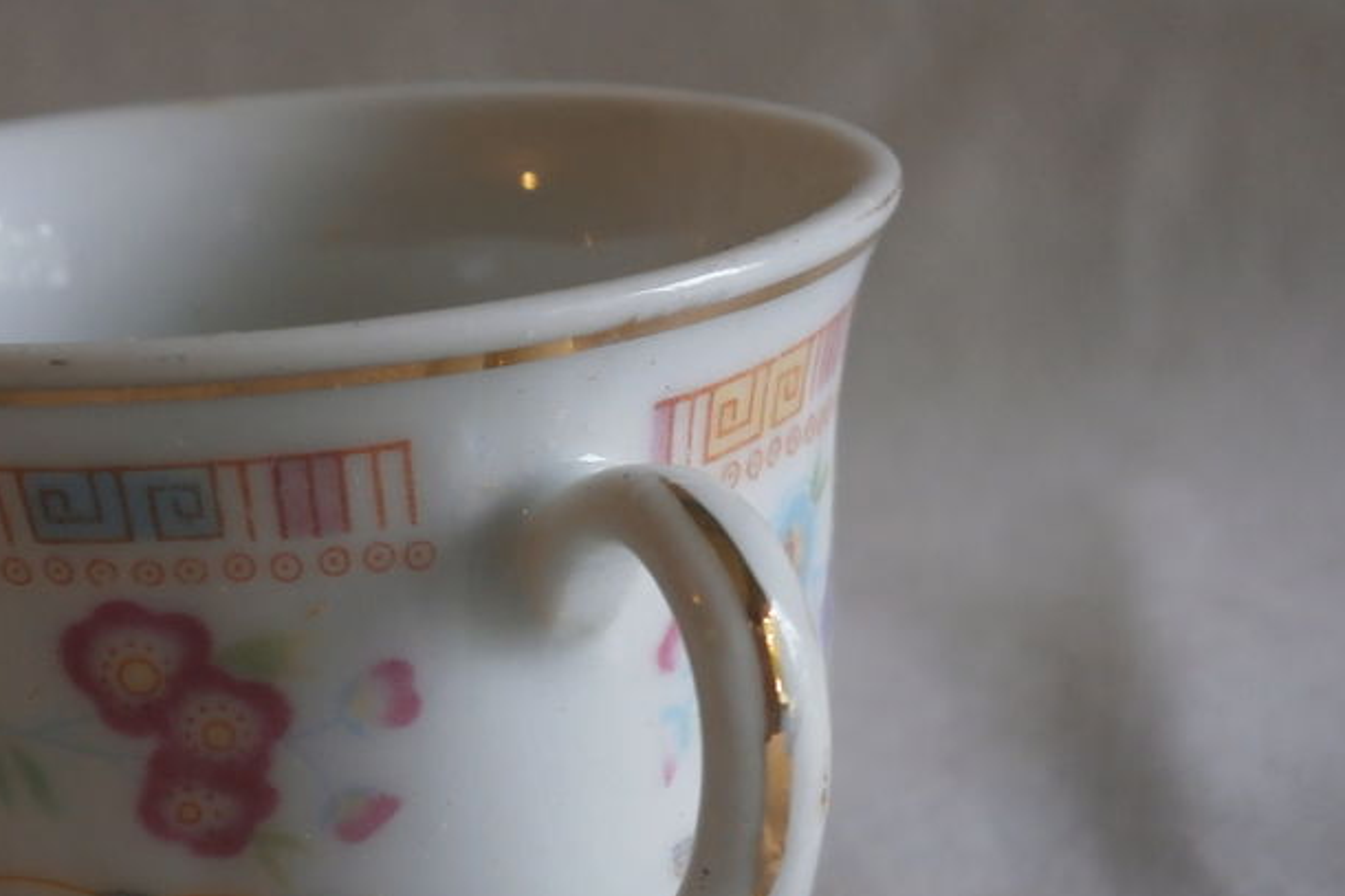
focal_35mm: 80
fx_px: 2988
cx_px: 491
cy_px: 715
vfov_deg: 16.9
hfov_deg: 25.3
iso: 125
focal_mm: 8.3
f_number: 3.4
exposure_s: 1/40
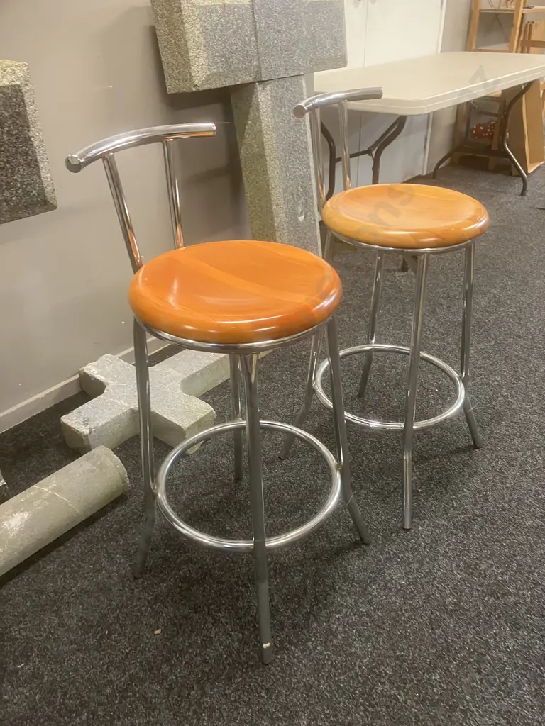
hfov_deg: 49.7
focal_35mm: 28
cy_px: 363
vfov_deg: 63.4
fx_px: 588
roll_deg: +0.1
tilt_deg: -30.7
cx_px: 272
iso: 320
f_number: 1.8
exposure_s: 1/33
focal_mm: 3.99
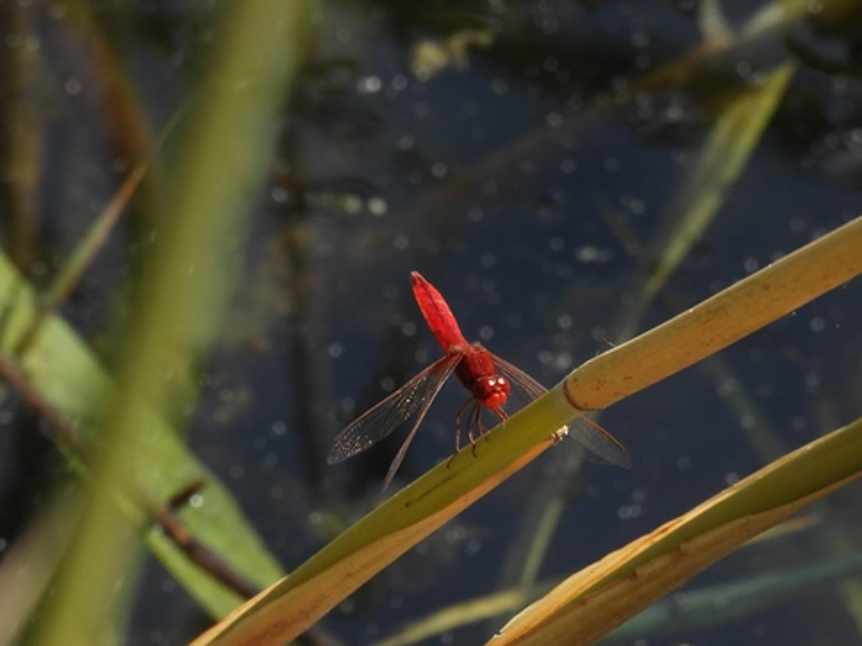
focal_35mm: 663
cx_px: 471
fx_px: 16506
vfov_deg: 2.2
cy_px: 377
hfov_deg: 3.0
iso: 100
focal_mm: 89.2
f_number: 5.6
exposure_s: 1/250
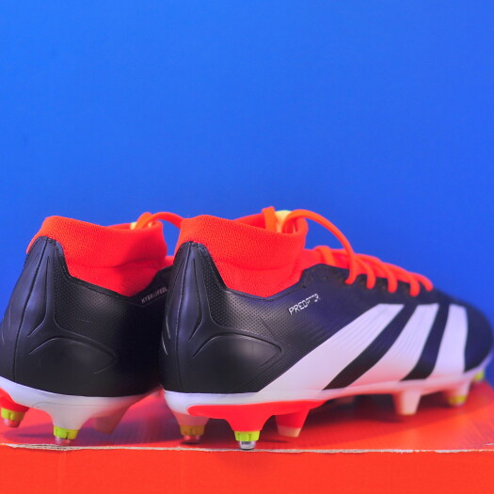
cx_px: 226
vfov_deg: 17.9
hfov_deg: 17.9
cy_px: 246
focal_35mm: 97
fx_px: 1566
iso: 250
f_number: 2.5
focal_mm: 50
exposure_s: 1/320
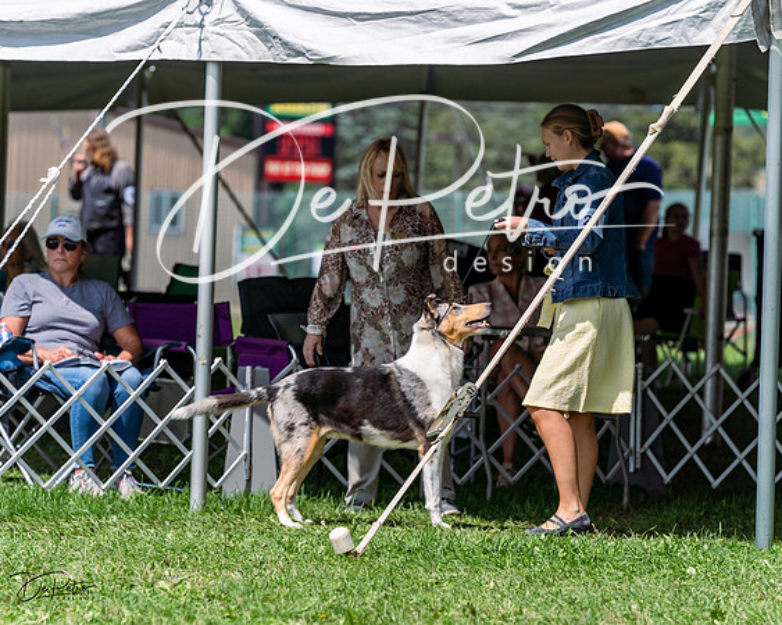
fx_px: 5211
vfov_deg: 6.9
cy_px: 312
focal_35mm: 225
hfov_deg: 8.6
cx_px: 391
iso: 100
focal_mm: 200
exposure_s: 1/1000
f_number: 5
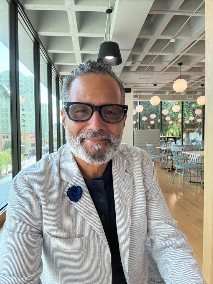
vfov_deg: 73.9
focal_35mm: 23
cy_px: 142
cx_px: 106
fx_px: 189
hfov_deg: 58.9
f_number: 1.9
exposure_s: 1/68
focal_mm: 2.69
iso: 80
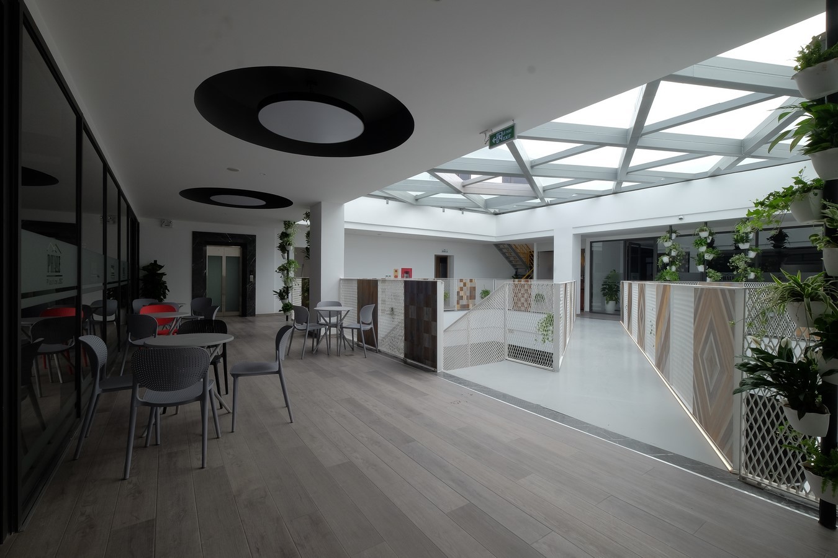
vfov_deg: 77.3
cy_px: 279
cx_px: 419
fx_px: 349
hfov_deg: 100.4
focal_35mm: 15
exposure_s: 1/15
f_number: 16
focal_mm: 10
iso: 200
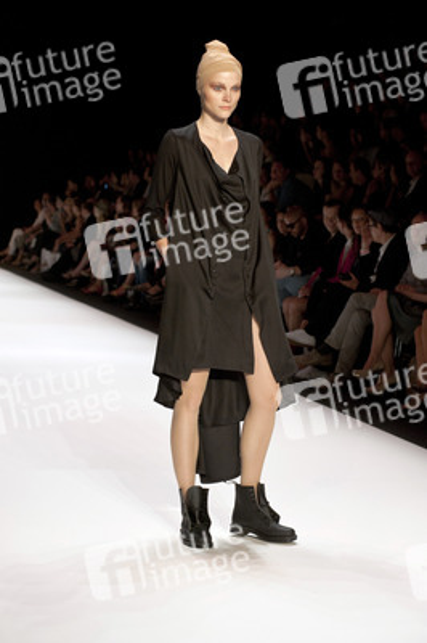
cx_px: 214
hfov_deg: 15.9
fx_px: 1533
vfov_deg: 23.7
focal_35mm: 86
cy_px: 322
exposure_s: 1/250
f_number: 7.1
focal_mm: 86
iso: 1600
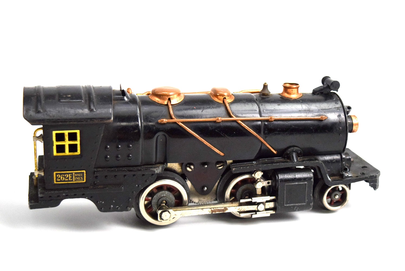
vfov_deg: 22.7
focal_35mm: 60
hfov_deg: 33.4
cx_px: 202
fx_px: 676
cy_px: 136
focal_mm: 40
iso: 1600
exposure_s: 1/2500
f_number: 4.8
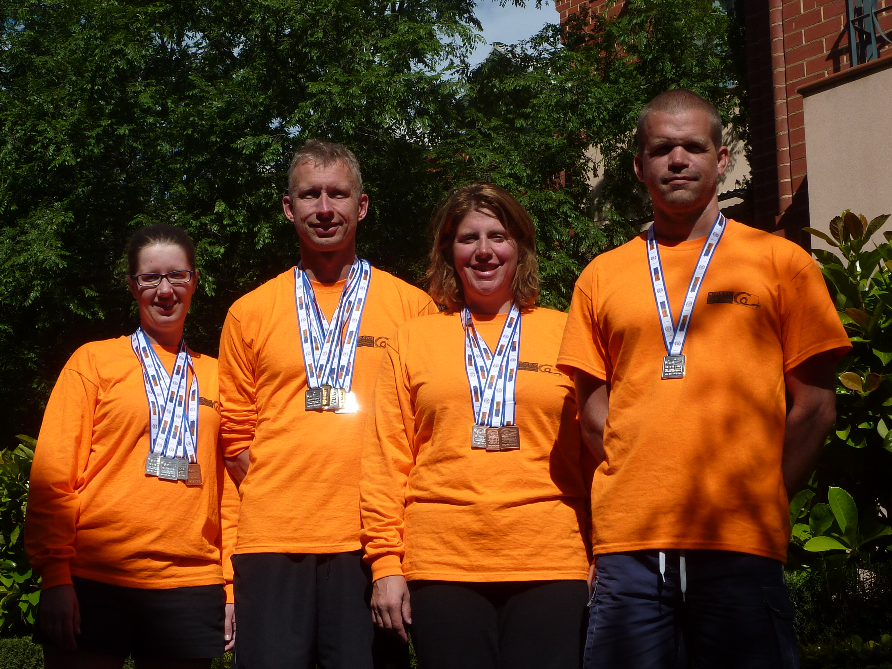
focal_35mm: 62
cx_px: 446
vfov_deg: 23.7
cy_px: 334
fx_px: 1598
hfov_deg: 31.2
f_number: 5.6
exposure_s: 1/800
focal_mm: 8.5
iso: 80
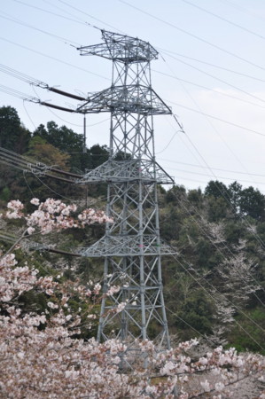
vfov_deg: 24.6
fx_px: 913
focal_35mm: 82
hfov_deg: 16.5
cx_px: 132
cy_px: 200
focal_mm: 55
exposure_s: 1/250
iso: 200
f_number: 8
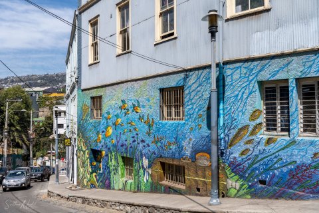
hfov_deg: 53.1
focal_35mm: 36
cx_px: 160
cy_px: 106
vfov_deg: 36.9
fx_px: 319
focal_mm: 36
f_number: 6.3
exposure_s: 1/800
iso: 64
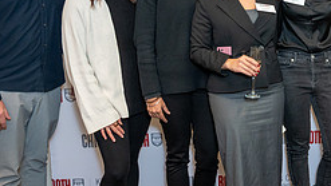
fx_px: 518
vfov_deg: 20.3
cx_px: 323
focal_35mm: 59
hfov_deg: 32.8
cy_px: 56
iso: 1600
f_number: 4
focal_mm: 24
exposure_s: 1/100
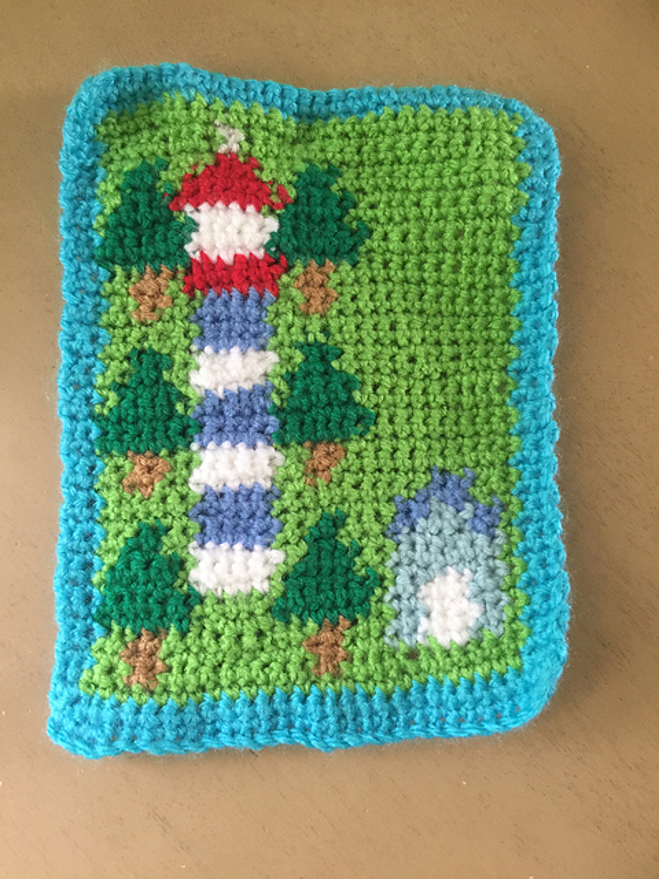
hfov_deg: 48.2
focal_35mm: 29
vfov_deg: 61.7
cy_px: 440
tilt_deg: -85.6
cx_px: 330
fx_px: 736
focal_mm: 4.15
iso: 125
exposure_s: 1/10
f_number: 2.2
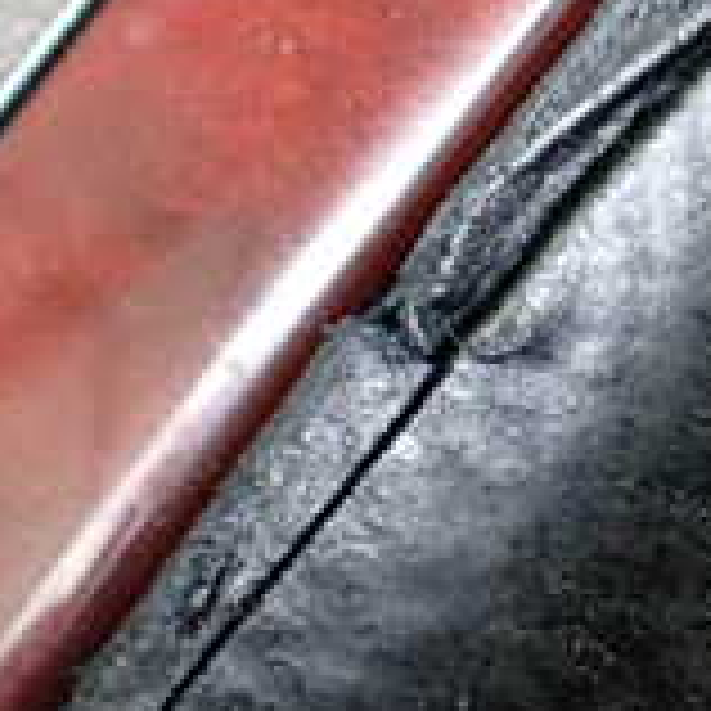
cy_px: 166
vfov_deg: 17.1
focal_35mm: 101
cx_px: 616
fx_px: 2347
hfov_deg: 17.0
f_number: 2.3
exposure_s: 1/80
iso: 800
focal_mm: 5.4
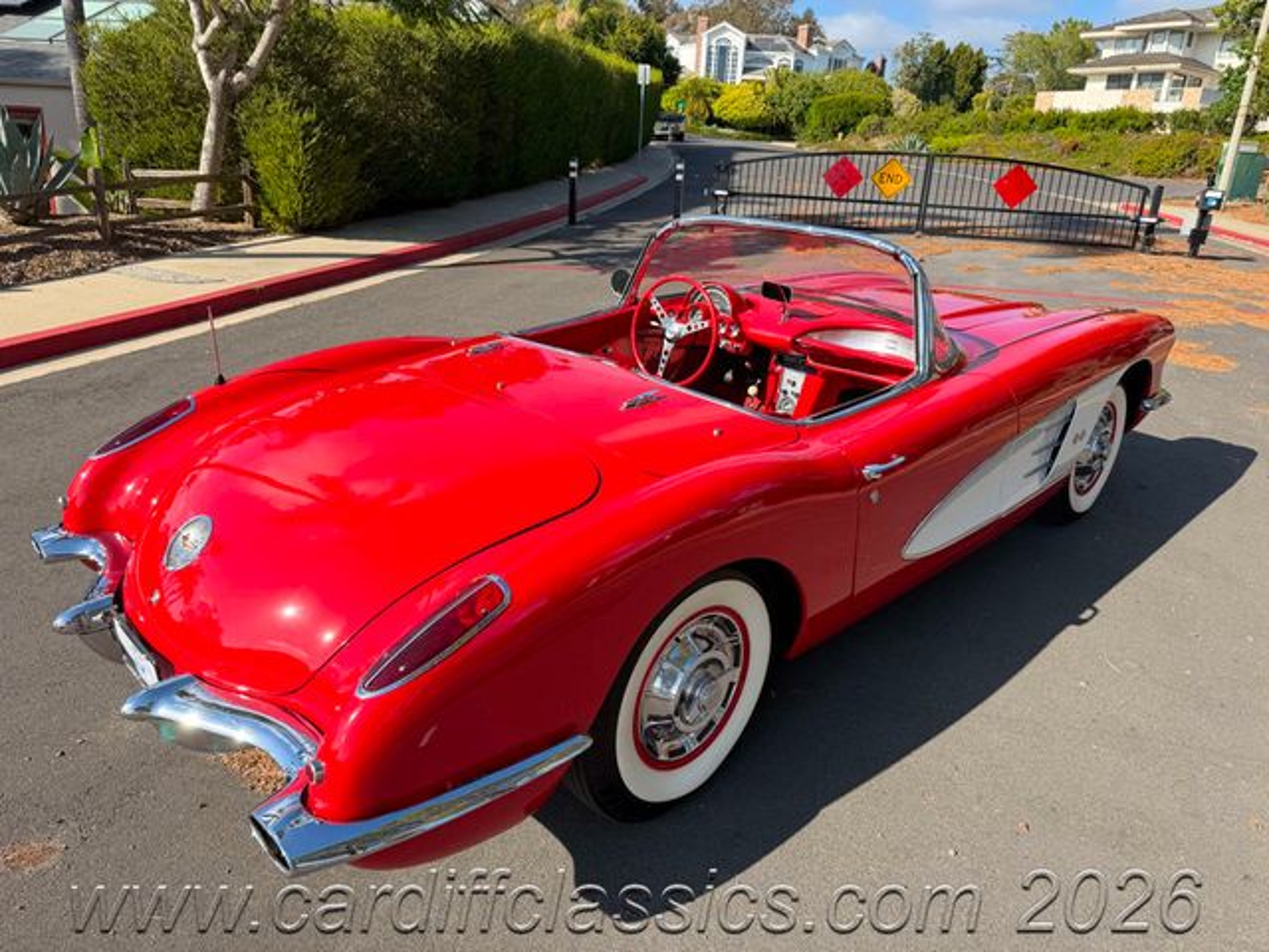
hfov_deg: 71.6
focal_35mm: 24
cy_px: 476
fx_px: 880
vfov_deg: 56.8
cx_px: 634
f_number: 1.78
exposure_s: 1/2110
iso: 80
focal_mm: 6.76
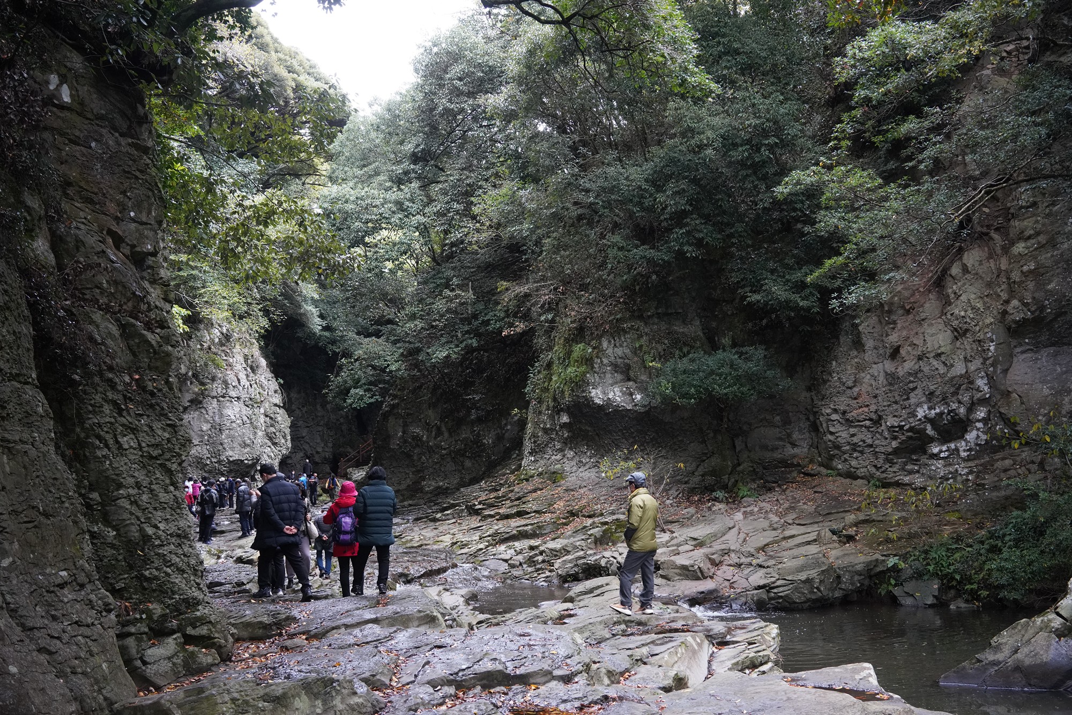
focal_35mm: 35
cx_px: 536
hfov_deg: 54.4
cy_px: 358
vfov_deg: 37.9
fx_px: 1042
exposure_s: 1/100
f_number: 6.3
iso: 3200
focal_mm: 35
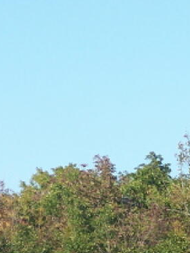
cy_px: 374
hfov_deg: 3.2
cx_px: 262
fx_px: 3414
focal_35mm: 467
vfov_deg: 4.2
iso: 80
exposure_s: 1/640
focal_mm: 21.2
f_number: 3.2
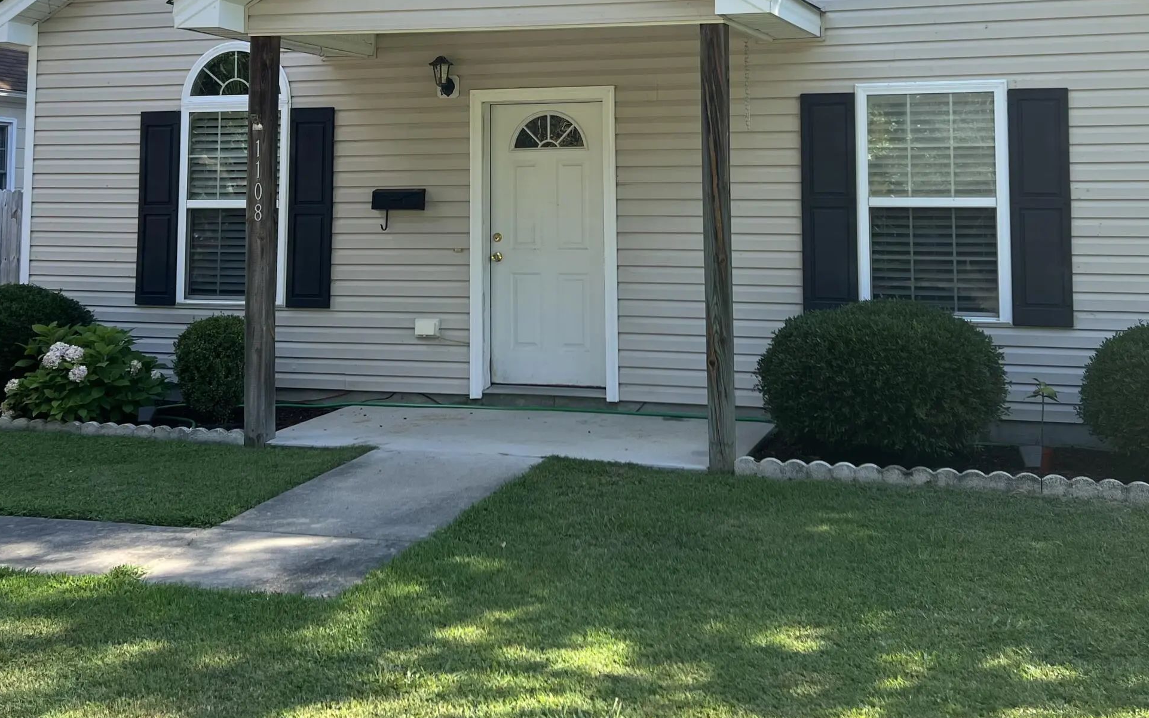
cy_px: 97
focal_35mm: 43
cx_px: 583
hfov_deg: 46.2
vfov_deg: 28.9
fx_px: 1347
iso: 50
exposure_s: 1/1029
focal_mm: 5.7
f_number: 1.5
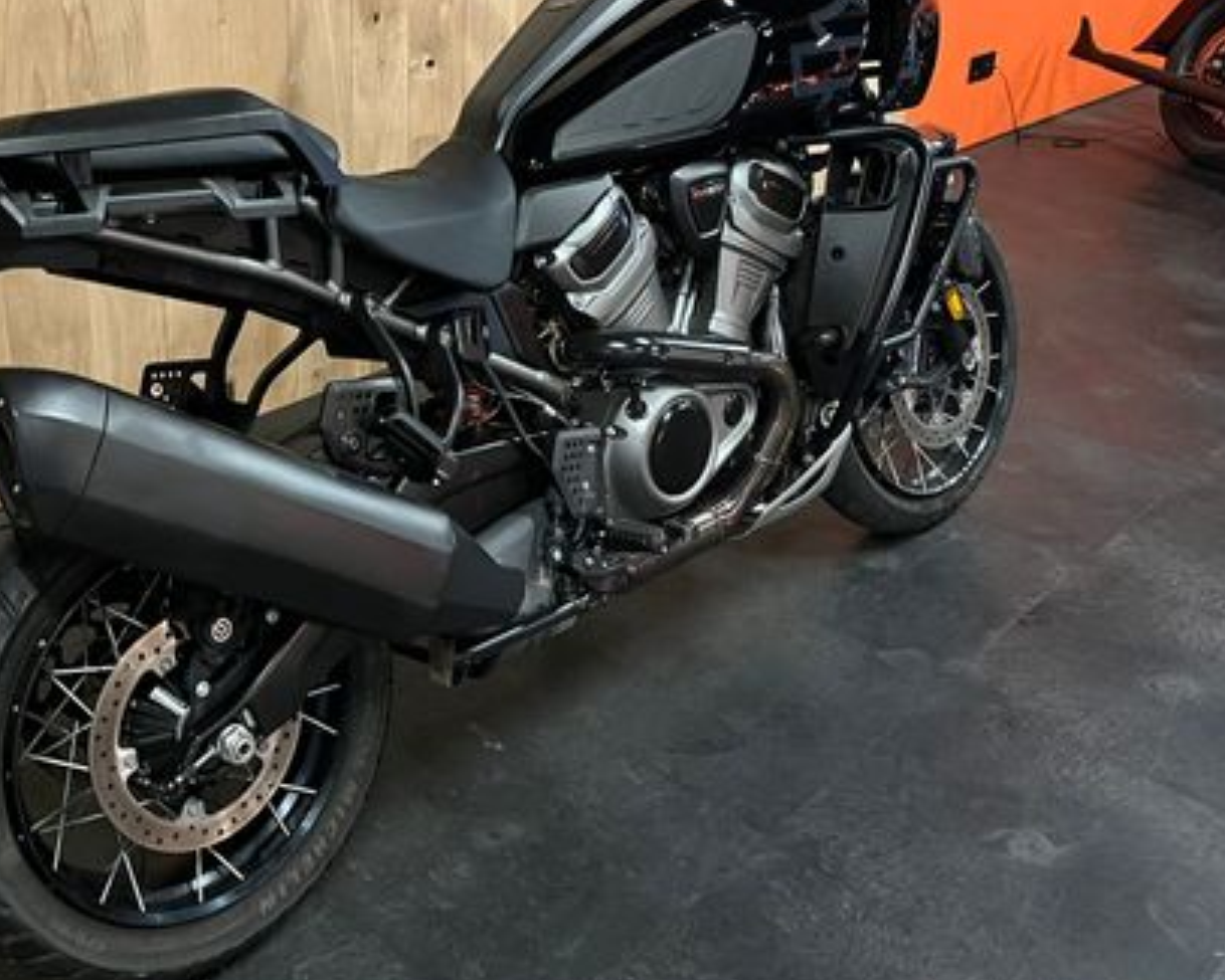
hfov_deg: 45.1
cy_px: 302
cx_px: 404
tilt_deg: -22.6
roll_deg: -0.4
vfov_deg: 36.8
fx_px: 1451
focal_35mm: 40
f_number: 1.6
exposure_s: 1/25
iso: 500
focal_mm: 5.1
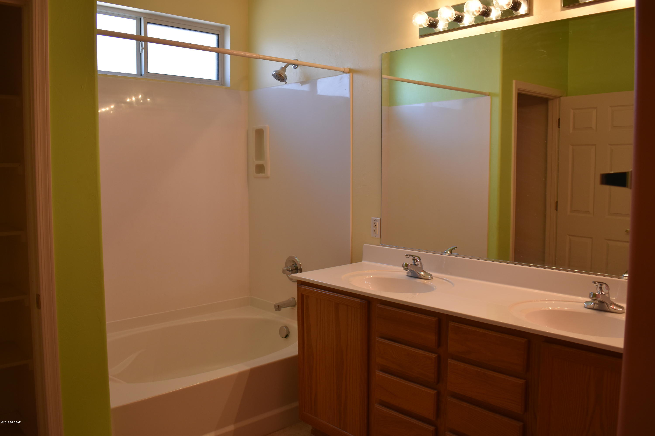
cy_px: 218
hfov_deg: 61.9
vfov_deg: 43.6
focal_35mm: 30
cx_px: 328
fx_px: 546
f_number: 5
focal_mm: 20
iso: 400
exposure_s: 1/100
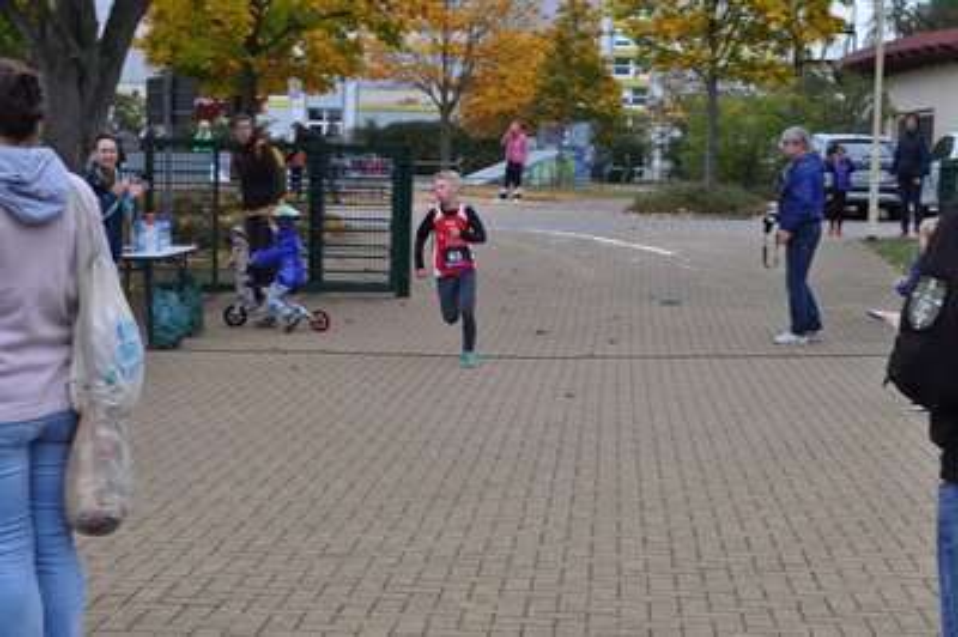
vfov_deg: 18.9
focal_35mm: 72
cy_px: 318
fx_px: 1914
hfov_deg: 28.1
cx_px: 479
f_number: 9
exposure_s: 1/80
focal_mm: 48
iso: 200
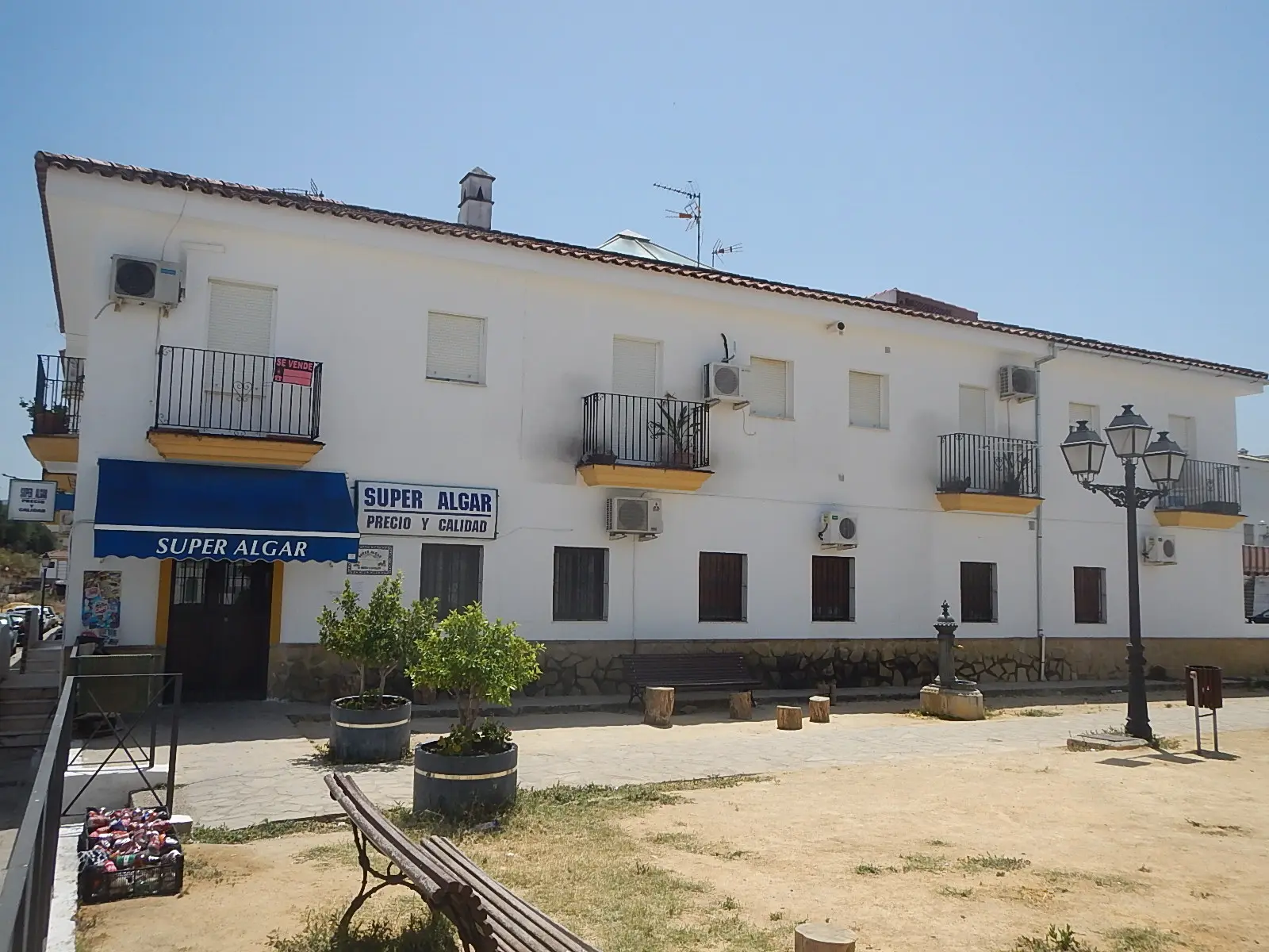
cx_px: 634
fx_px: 1026
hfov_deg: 63.4
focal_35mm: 28
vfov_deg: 49.7
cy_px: 476
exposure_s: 1/1500
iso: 125
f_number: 3.9
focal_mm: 5
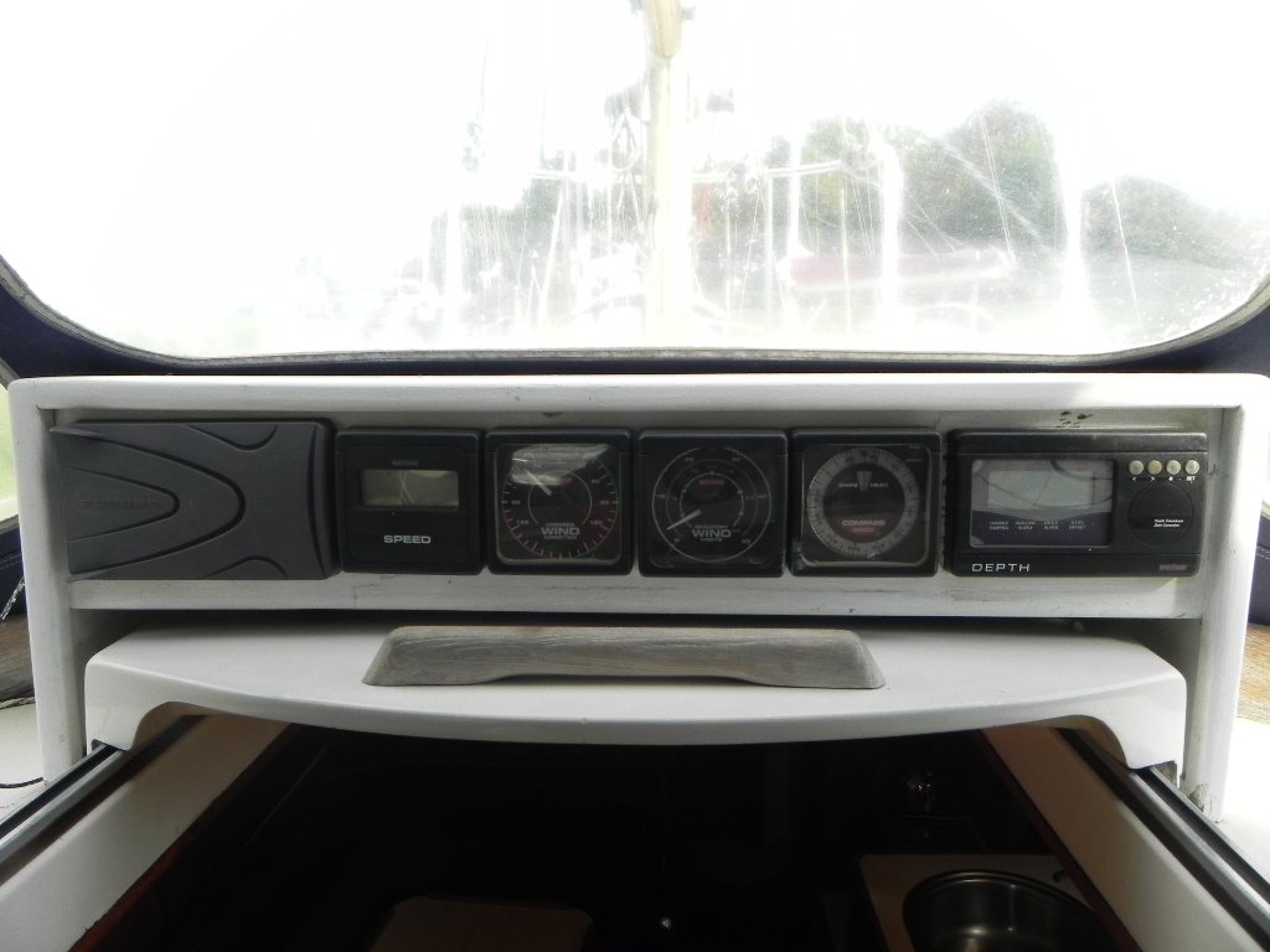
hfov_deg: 67.3
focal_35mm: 26
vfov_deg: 53.1
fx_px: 954
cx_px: 635
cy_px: 476
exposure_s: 1/195
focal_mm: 4.6
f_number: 5
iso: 160
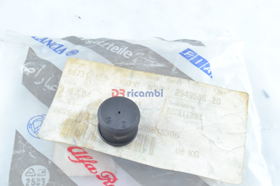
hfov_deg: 43.6
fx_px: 350
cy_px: 93
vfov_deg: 29.9
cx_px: 140
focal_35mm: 45
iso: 200
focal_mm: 30
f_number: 16
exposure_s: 1/10
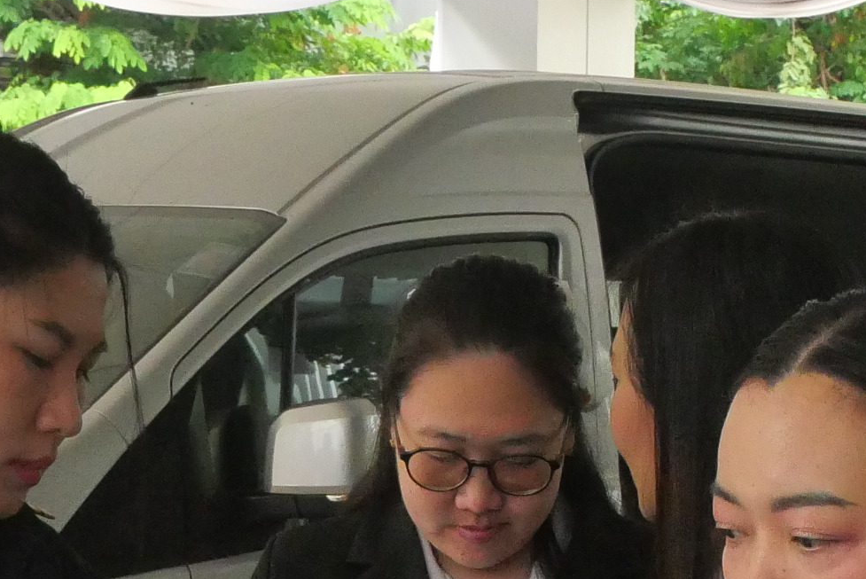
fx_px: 3202
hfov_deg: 15.1
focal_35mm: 133
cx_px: 878
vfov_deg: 9.8
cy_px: 1015
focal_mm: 17
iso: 3200
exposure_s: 1/320
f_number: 7.1
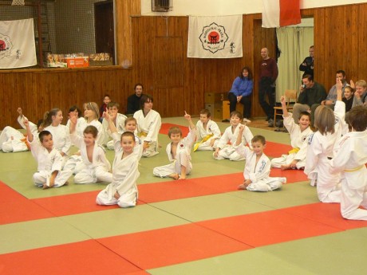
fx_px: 668
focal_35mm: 63
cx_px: 184
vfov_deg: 23.3
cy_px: 138
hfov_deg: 30.7
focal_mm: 7.7
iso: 200
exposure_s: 1/30
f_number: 2.8
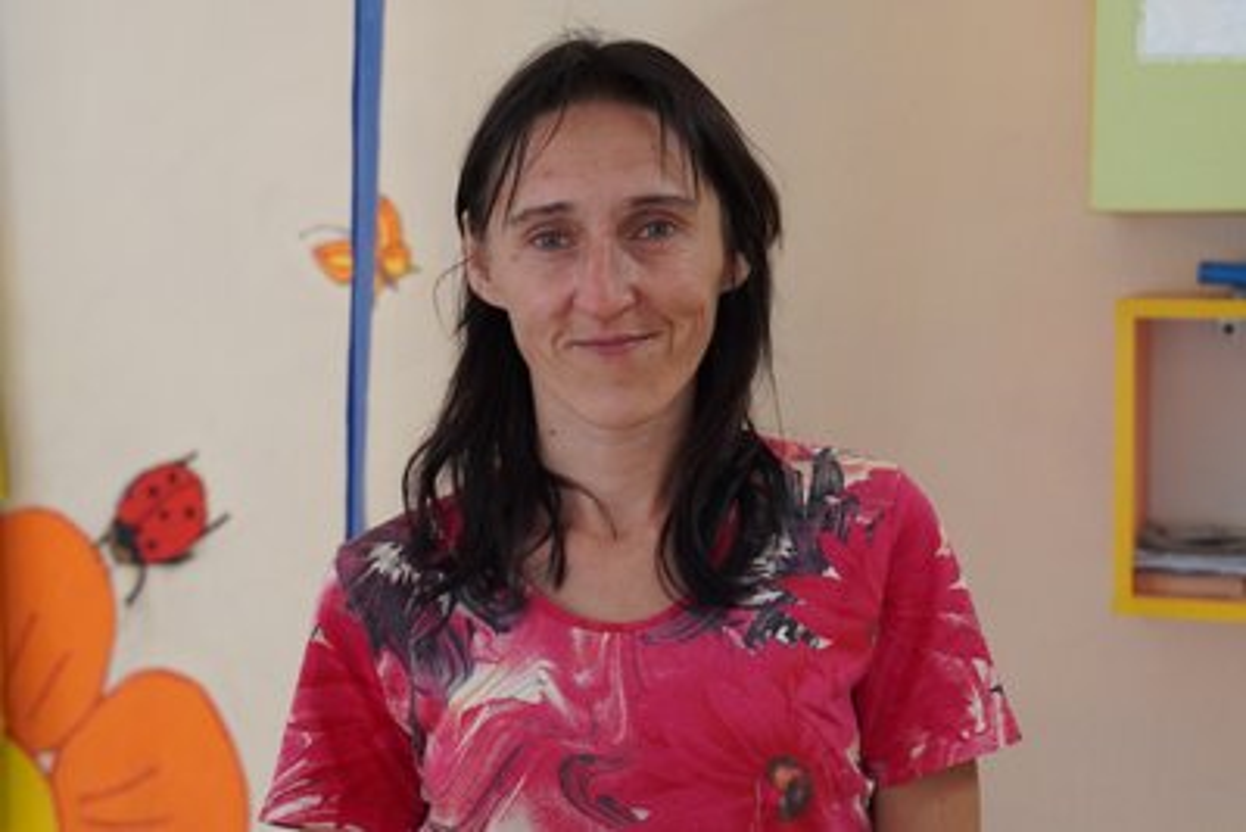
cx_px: 623
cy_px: 416
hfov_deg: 29.9
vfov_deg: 20.2
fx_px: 2337
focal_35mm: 68
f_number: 4
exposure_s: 1/160
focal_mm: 45
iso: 3200
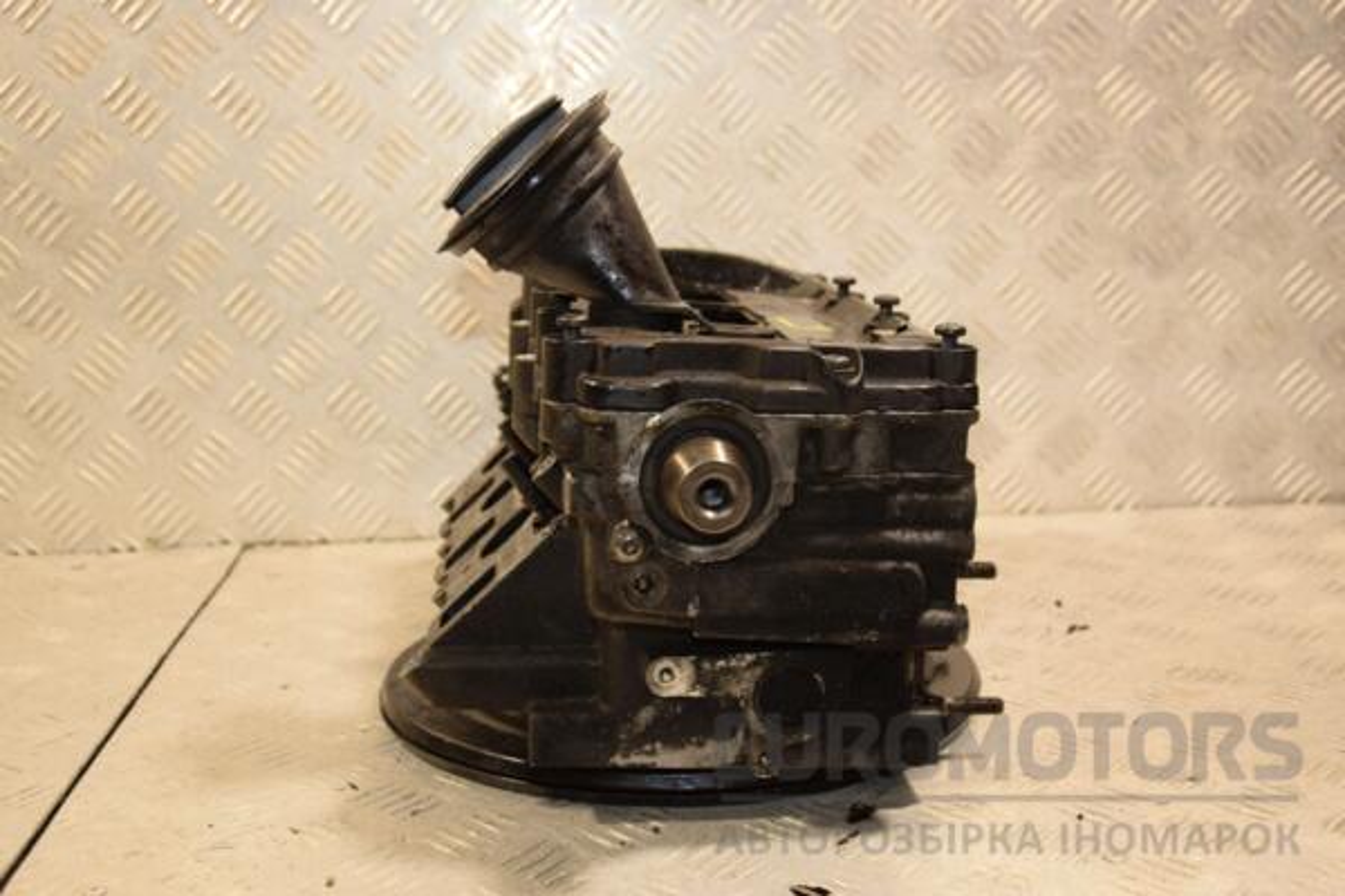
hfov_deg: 41.1
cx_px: 672
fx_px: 1793
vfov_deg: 28.1
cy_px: 448
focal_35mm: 48
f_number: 5
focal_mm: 32
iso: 800
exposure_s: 1/125
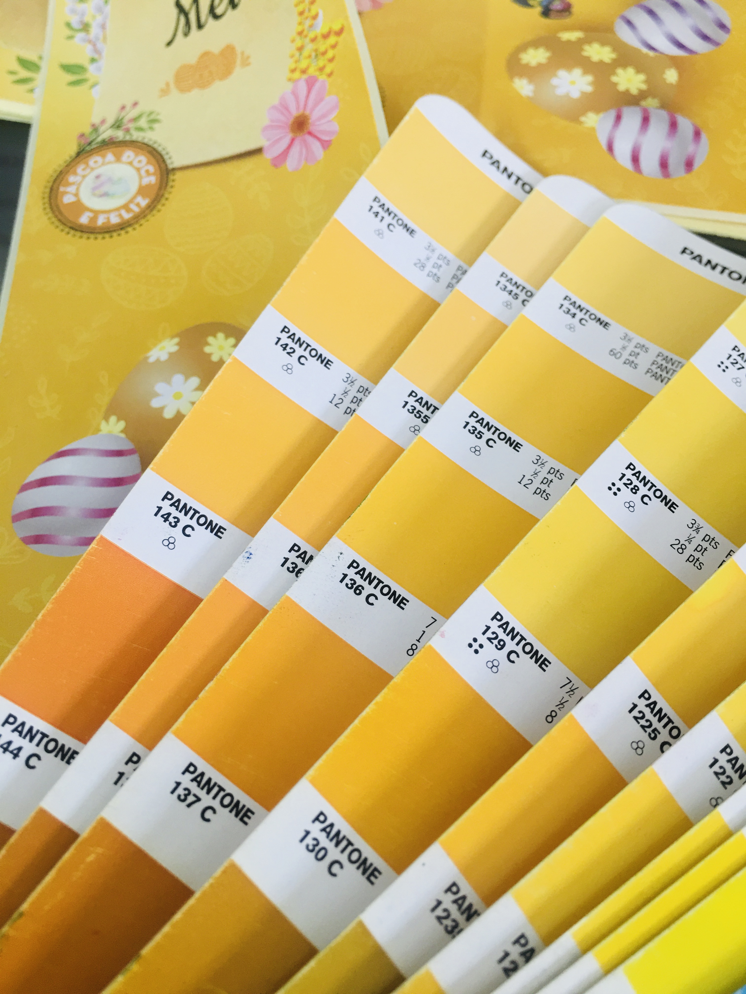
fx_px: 833
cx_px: 373
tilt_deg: -54.4
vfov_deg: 61.7
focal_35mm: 29
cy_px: 497
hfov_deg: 48.2
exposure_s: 1/17
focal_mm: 4.15
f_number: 2.2
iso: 32
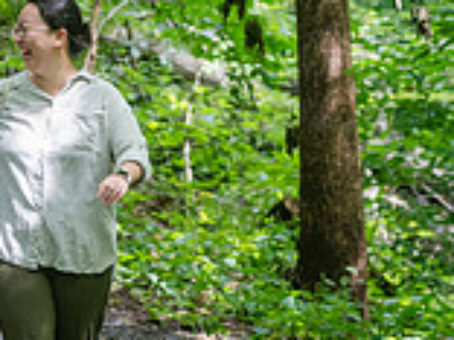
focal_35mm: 334
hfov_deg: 5.9
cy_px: 216
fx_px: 4381
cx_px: -61
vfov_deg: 4.5
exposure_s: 1/320
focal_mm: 92
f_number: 4
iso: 2000
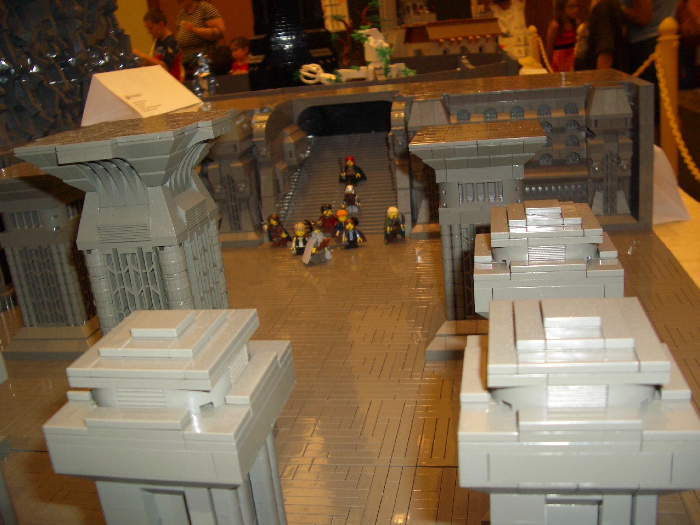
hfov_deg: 52.6
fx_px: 708
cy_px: 262
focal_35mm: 35
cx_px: 350
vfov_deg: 40.7
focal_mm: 5.8
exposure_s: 1/60
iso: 100
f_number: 2.6
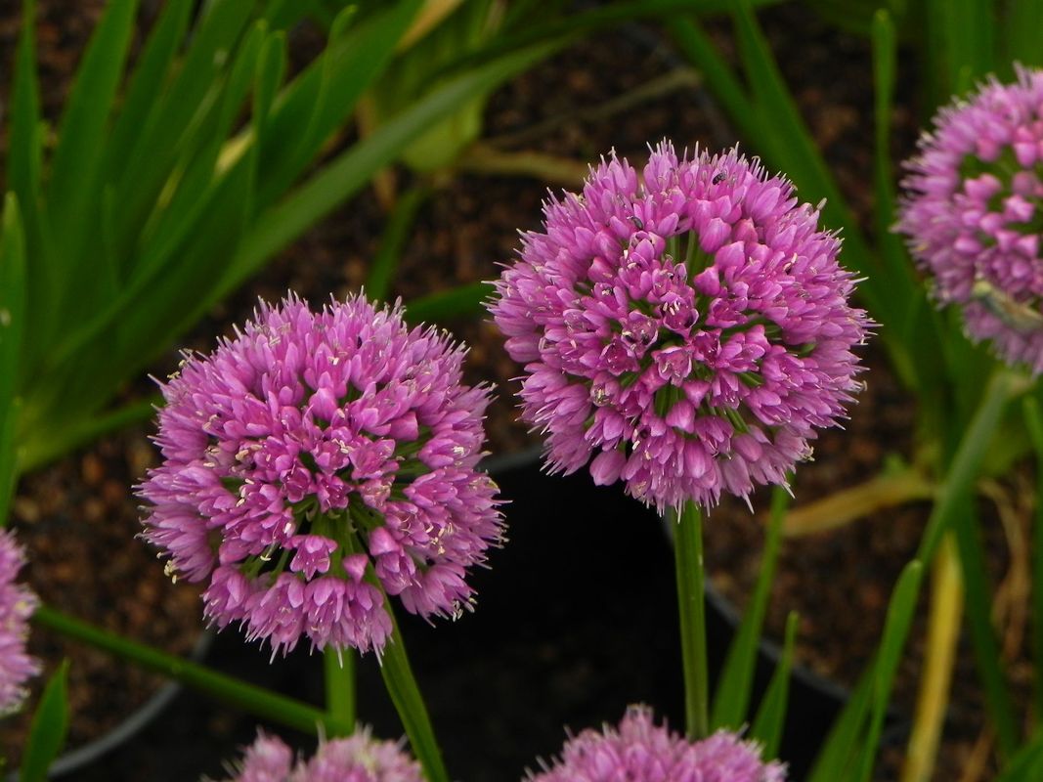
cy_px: 391
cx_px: 522
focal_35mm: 162
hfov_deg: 12.2
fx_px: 4881
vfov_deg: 9.2
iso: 160
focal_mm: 28.8
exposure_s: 1/320
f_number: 5
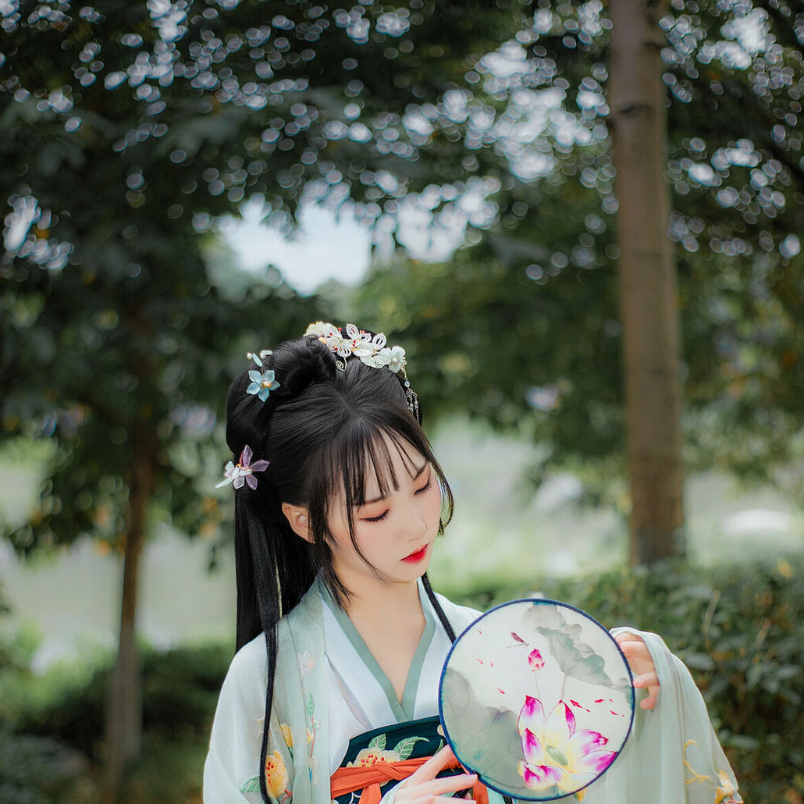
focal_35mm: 65
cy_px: 592
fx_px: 1708
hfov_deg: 26.5
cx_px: 407
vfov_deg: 26.2
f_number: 2.2
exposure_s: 1/125
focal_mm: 50
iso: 100
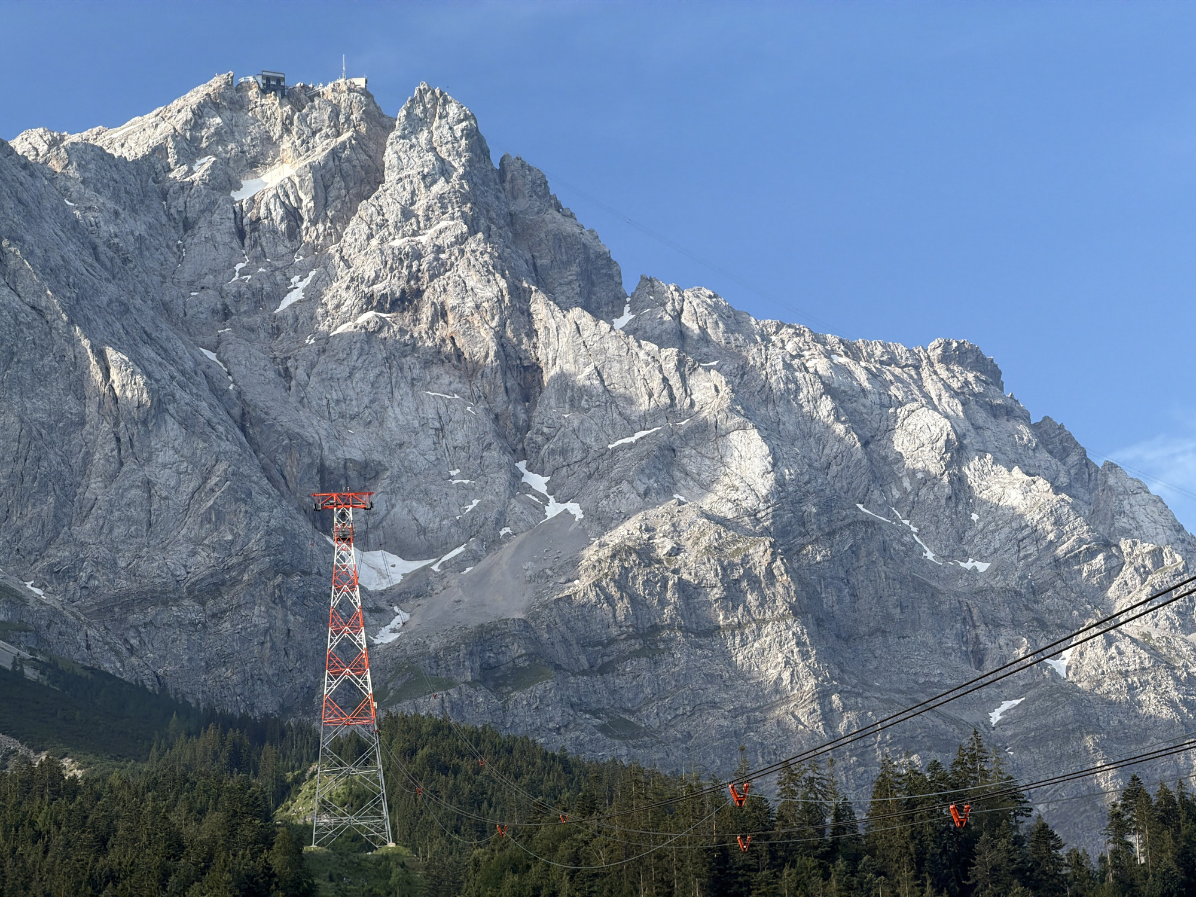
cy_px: 448
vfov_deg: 14.8
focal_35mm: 100
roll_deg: +3.3
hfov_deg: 19.6
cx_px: 598
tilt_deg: +20.1
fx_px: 3455
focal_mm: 16.89
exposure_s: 1/574
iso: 50
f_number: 2.8
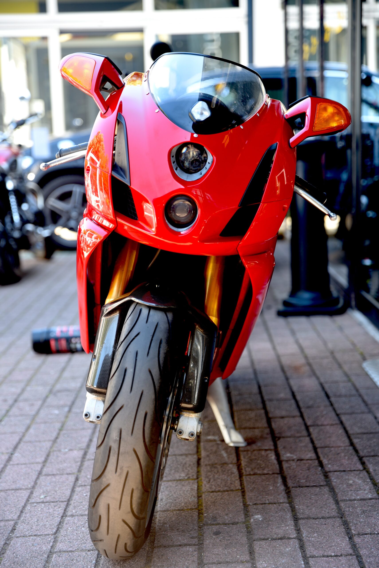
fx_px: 1104
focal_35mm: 70
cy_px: 284
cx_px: 190
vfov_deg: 28.8
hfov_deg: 19.5
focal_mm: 70
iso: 100
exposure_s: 1/60
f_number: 2.8
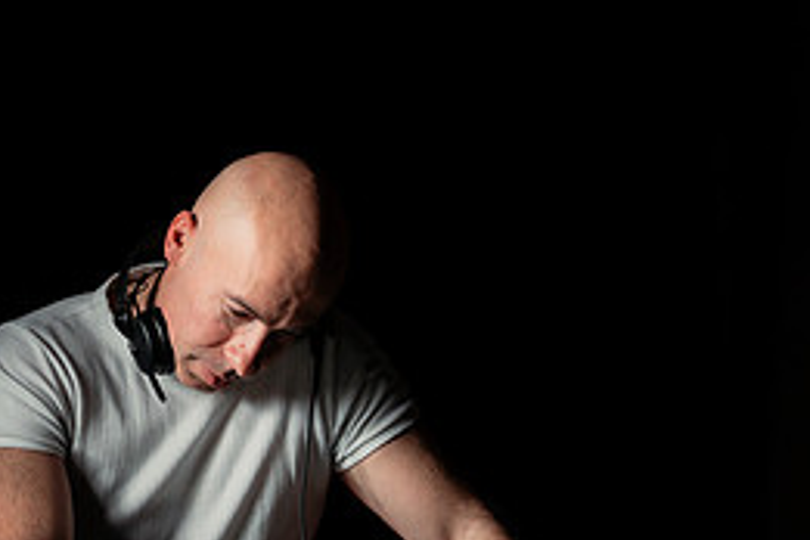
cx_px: 127
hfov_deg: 22.0
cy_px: 447
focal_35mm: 91
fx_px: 2047
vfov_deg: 14.9
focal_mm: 41
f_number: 2.8
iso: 400
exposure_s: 1/125
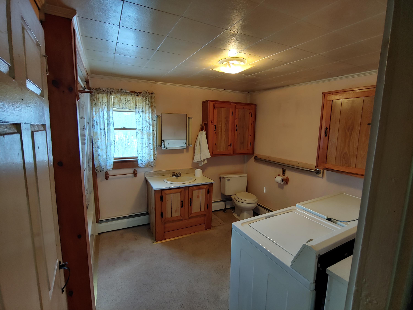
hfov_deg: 94.5
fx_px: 191
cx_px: 206
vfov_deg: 78.1
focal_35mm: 16
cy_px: 155
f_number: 1.9
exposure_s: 1/24
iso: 200
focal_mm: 2.18
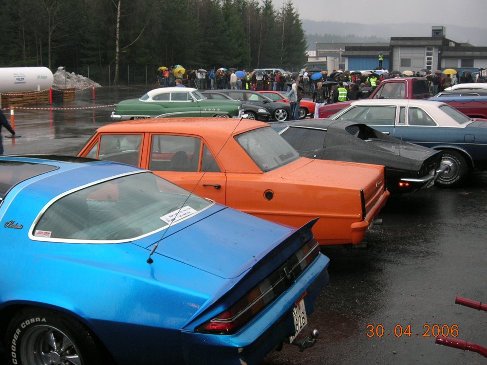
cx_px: 243
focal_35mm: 43
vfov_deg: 33.6
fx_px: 605
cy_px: 183
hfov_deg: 43.9
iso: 58
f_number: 3.1
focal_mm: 7
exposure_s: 1/29.4
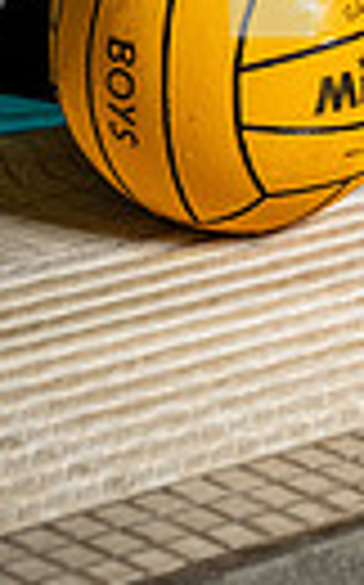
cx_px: 391
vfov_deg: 8.2
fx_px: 3929
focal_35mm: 247
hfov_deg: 5.3
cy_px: -414
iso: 640
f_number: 5.6
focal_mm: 70
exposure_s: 1/250
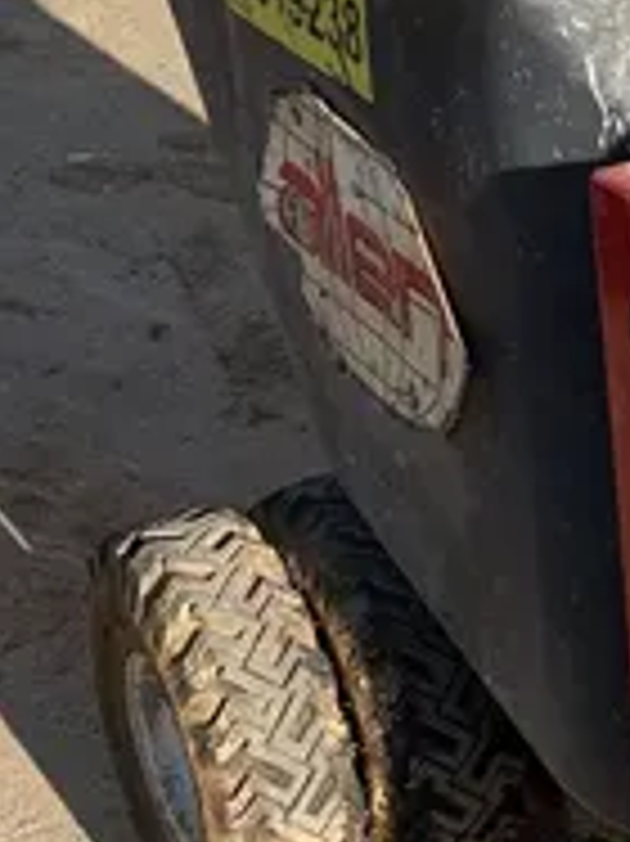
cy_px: 371
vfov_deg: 19.3
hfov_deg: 13.7
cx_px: 909
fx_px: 2478
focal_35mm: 102
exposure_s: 1/1190
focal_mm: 4.25
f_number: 1.8
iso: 25
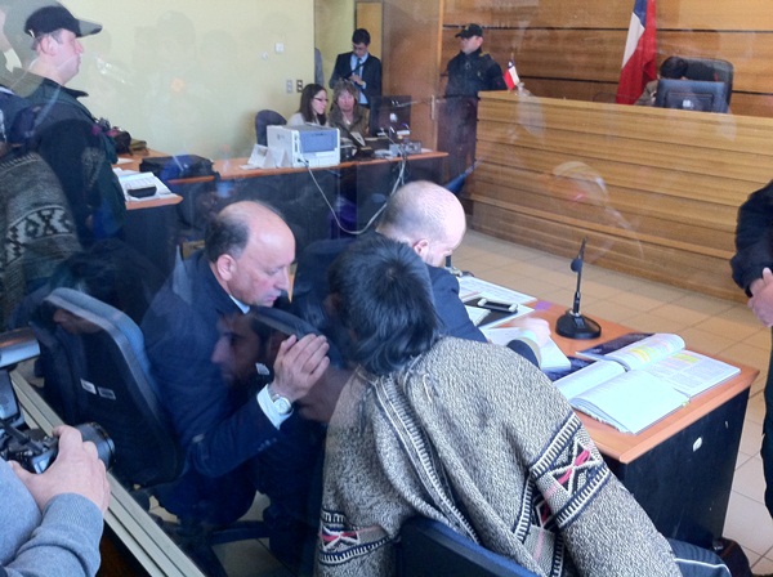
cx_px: 386
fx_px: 780
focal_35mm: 35
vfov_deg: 40.6
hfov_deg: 52.7
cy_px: 288
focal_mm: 3.85
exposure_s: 1/15
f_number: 2.8
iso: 250
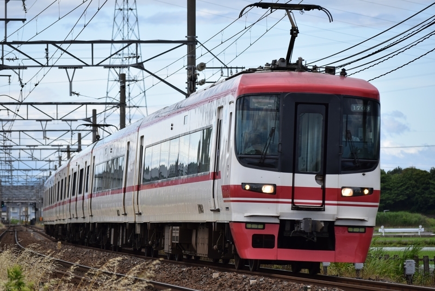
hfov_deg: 10.5
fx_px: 2358
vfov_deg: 7.1
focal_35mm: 195
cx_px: 218
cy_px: 146
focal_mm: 130
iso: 100
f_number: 5.6
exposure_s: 1/500
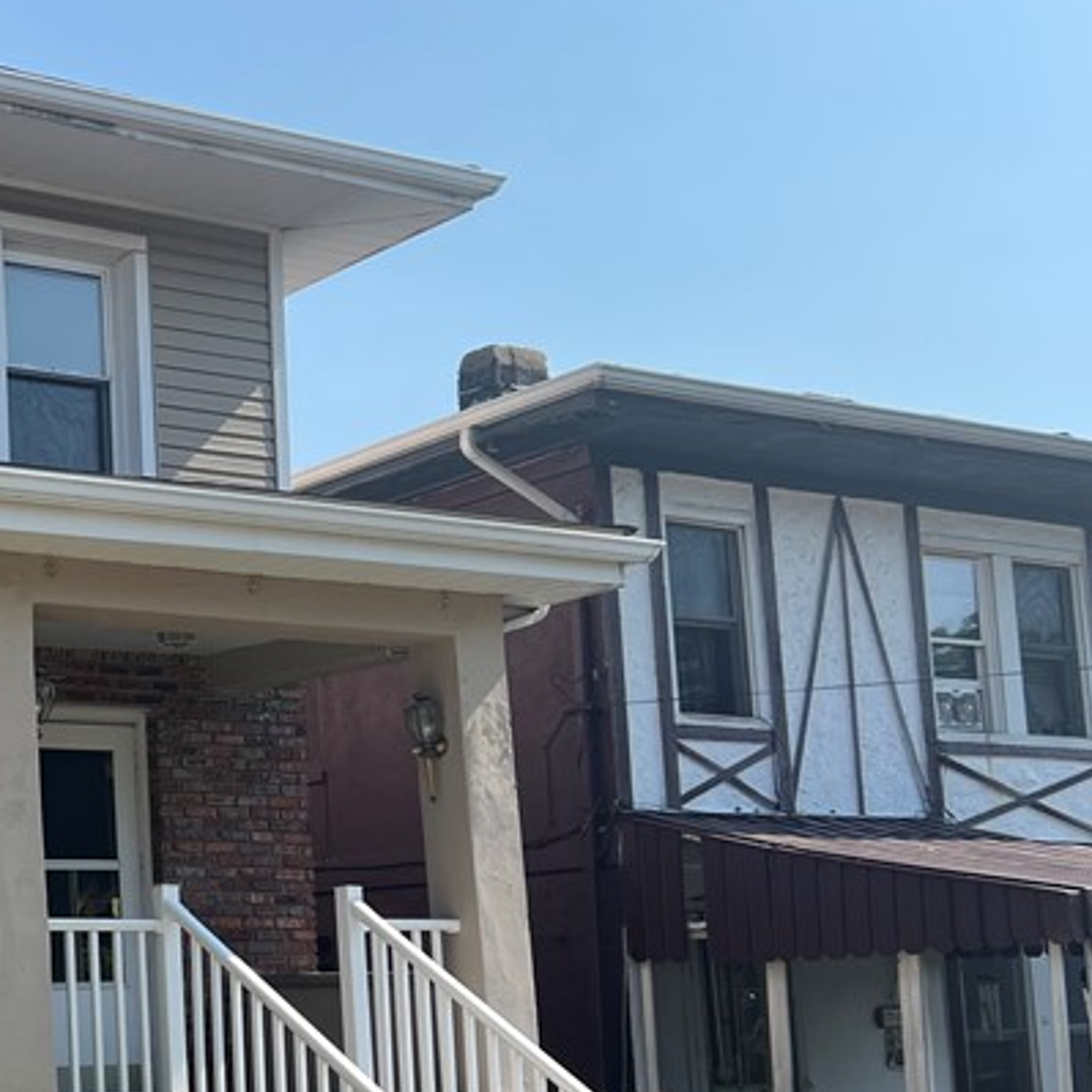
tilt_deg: +7.1
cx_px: -175
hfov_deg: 26.3
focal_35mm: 59
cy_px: 753
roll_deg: +1.5
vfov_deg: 28.8
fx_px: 2106
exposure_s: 1/2915
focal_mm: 5.7
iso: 50
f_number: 1.5
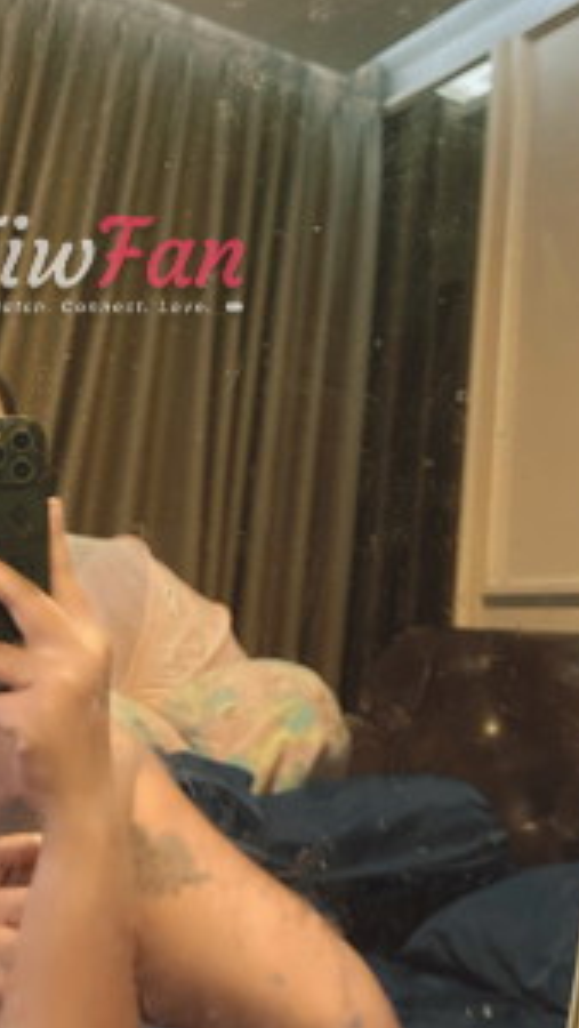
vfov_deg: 41.7
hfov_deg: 24.2
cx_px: 50
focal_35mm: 48
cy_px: 262
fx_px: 1309
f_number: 1.6
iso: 500
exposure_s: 1/30
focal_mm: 5.1
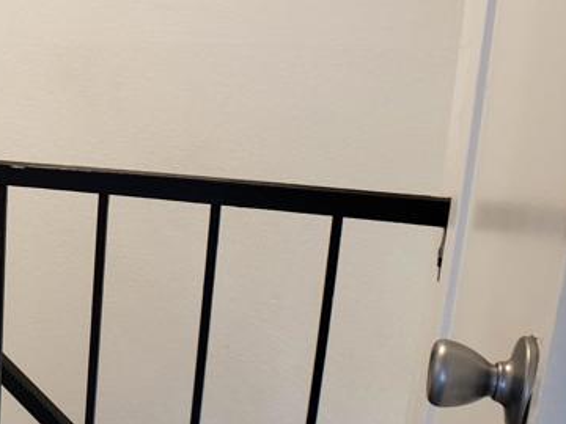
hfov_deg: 23.6
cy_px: 225
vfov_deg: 19.9
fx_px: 1210
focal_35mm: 74
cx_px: -148
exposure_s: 1/60
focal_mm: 4.3
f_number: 2.4
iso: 200
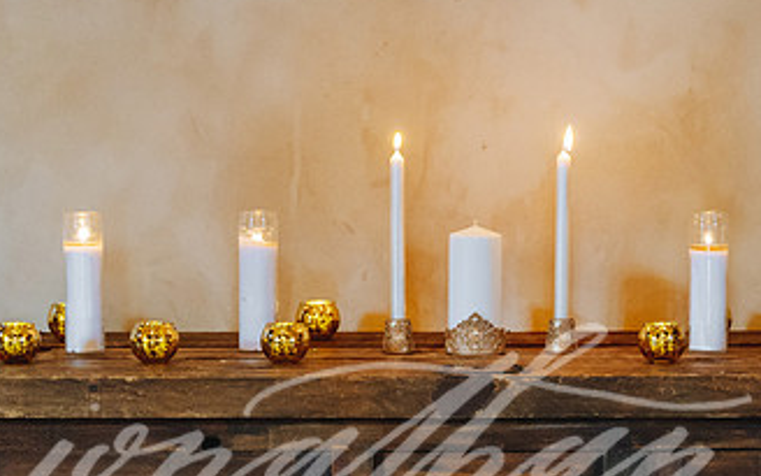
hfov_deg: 17.5
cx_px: 473
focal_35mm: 119
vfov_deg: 11.0
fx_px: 2468
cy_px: 192
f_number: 2.8
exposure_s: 1/160
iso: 4000
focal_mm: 44
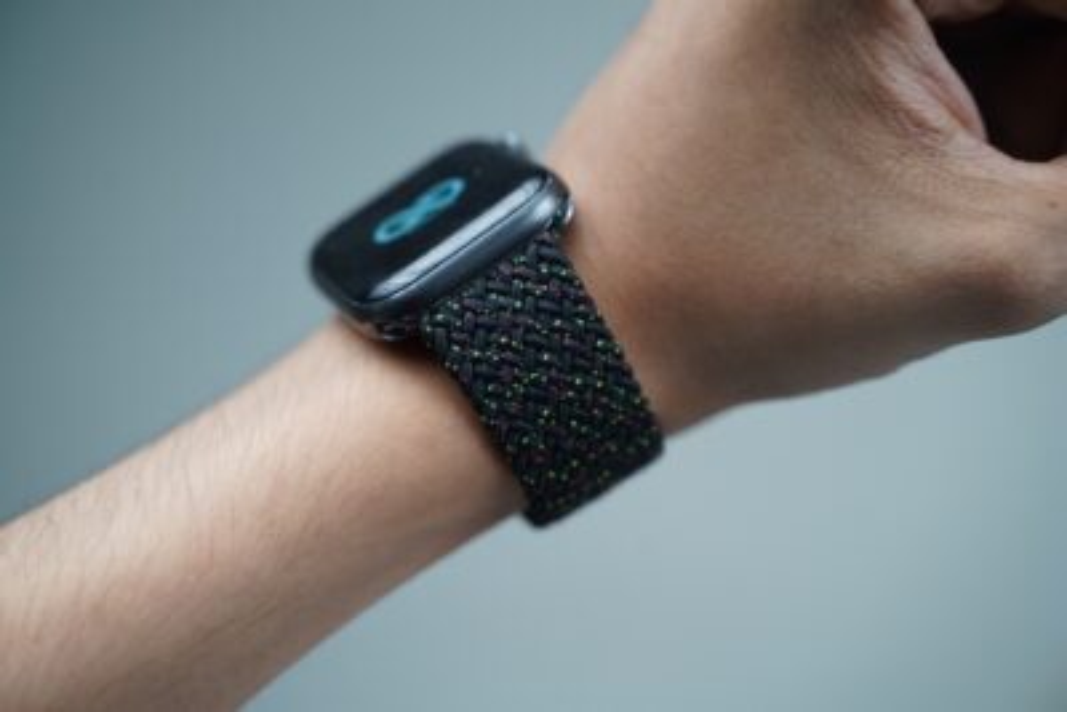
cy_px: 356
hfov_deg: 30.5
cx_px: 534
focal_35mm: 66
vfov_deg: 20.6
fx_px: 1957
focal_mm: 66
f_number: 4
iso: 640
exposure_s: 1/80
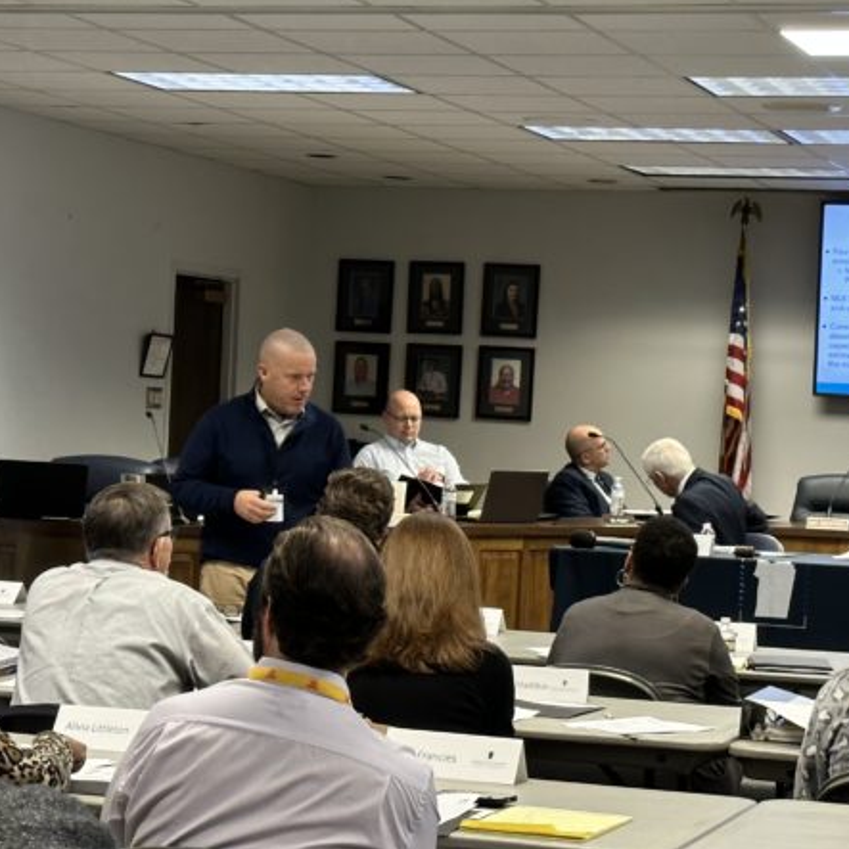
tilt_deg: +1.3
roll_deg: -2.6
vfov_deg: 17.7
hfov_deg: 17.7
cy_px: 299
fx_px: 2719
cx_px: 479
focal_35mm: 98
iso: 80
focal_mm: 6.86
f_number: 1.78
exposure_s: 1/60
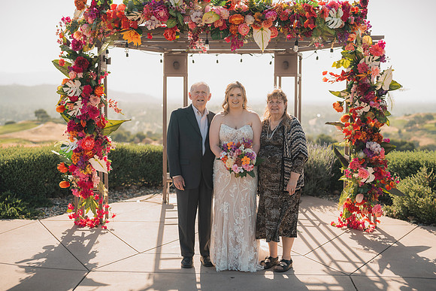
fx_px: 606
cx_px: 218
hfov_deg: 39.6
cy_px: 146
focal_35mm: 50
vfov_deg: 27.0
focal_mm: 50
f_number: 2
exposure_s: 1/1000
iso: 50
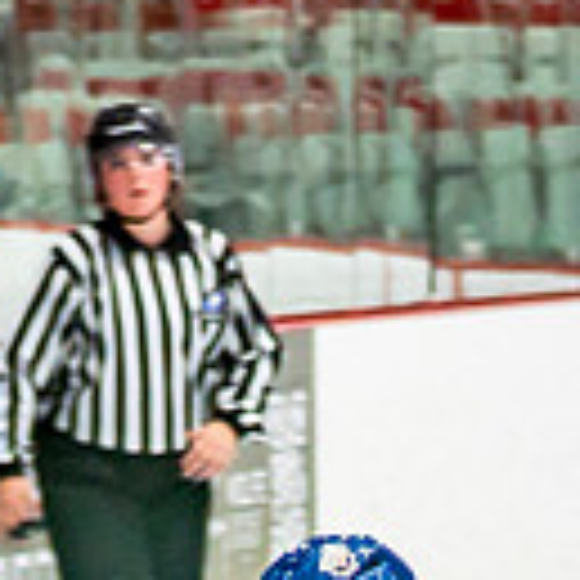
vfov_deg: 1.8
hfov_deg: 1.8
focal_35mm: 984
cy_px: 1104
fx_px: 18653
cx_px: 467
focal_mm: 102
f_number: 2.8
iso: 320
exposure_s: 1/640
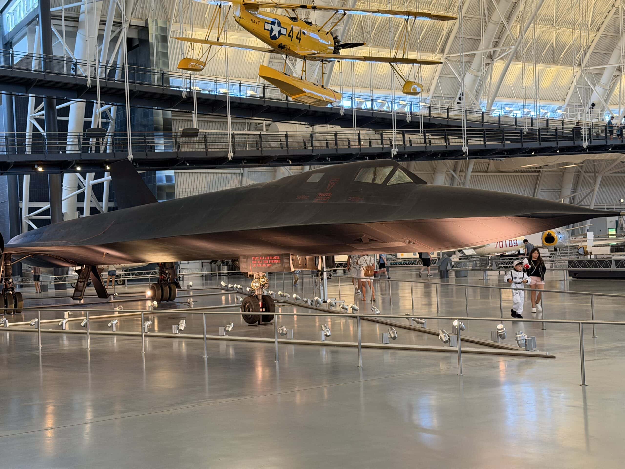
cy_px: 234
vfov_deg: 30.3
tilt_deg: -1.5
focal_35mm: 48
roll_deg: +4.0
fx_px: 867
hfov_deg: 39.7
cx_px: 312
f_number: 1.78
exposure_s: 1/40
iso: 250
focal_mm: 6.76
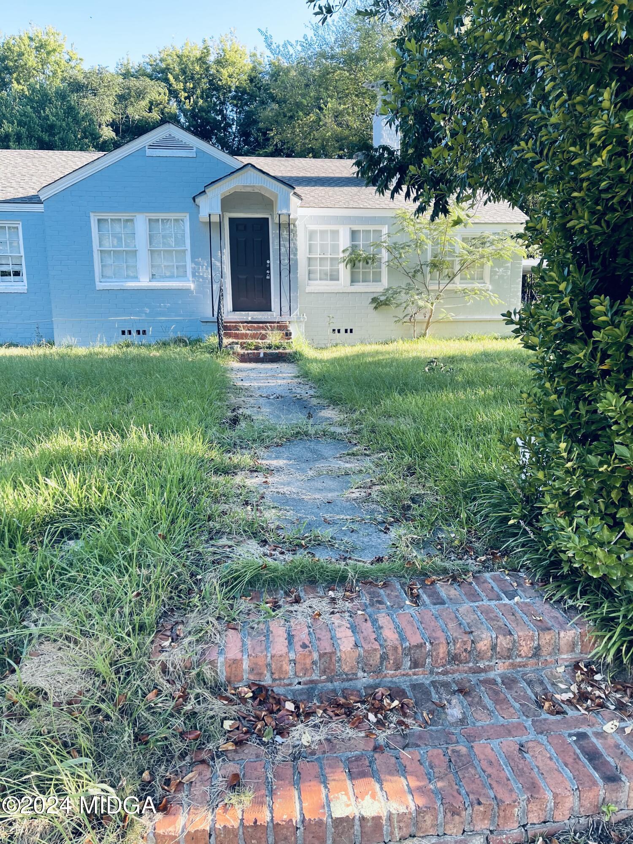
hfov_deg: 54.9
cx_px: 316
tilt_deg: -9.2
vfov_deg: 69.4
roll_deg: +1.5
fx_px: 610
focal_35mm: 25
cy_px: 422
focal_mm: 5.1
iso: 32
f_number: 1.6
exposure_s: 1/167
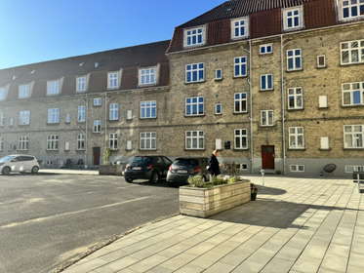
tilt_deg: +3.3
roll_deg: -0.3
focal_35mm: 24
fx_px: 252
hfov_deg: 71.6
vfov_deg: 56.8
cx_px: 182
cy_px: 136
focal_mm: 6.76
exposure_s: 1/3413
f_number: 1.78
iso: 80
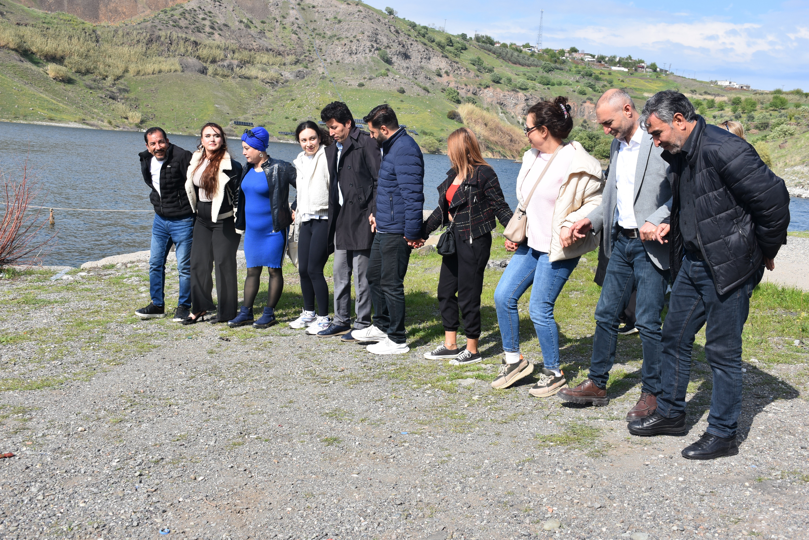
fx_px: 910
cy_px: 270
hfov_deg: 47.9
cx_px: 404
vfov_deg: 33.0
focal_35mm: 40
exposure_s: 1/500
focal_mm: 27
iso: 180
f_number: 8
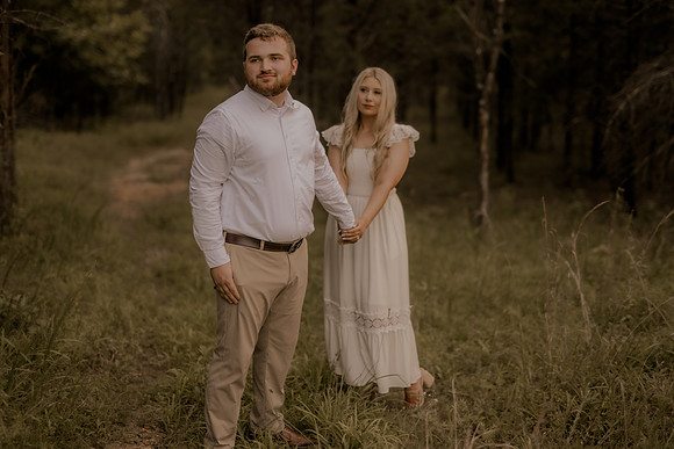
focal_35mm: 52
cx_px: 337
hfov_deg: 38.1
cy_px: 224
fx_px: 975
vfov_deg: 26.0
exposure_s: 1/320
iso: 200
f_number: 2.2
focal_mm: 50
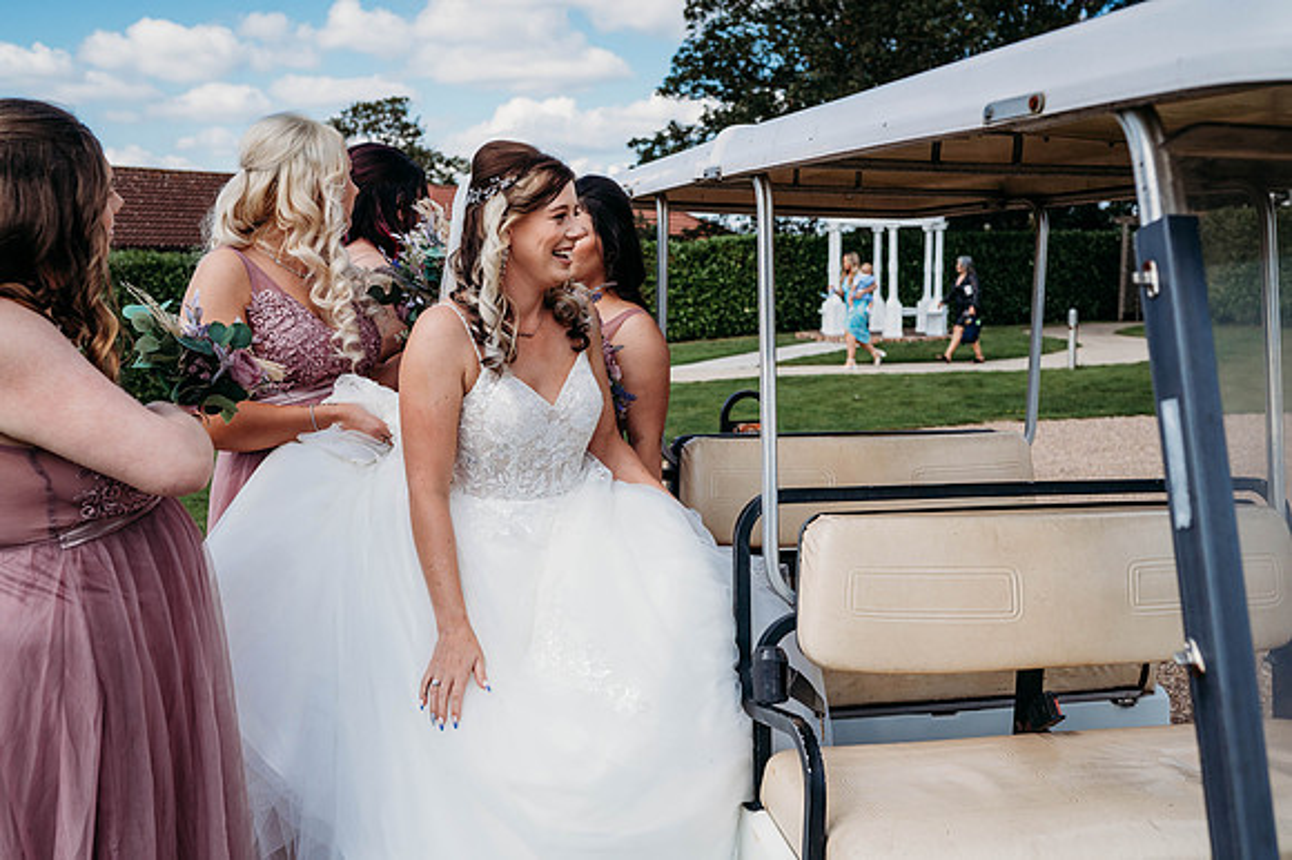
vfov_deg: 37.8
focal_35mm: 35
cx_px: 646
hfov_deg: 54.5
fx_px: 1255
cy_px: 430
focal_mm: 35
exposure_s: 1/4000
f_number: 4.5
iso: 400
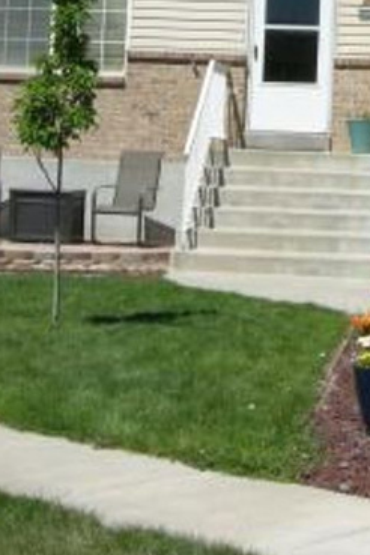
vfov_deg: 19.2
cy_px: 24
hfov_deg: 13.0
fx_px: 1603
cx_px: 390
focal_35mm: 104
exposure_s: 1/306
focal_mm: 7.5
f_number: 6.1
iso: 64
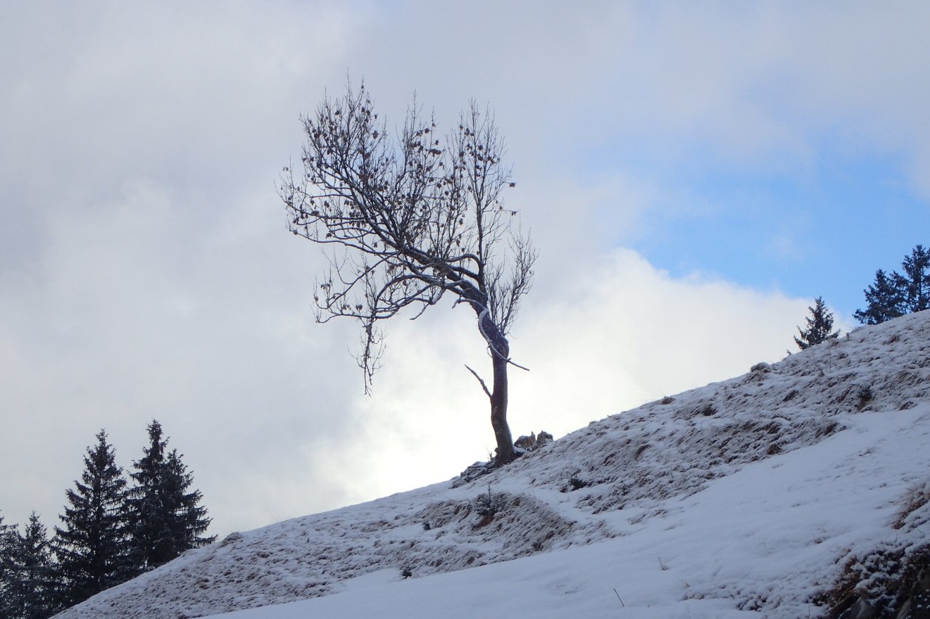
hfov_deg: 19.5
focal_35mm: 105
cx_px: 464
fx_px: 2712
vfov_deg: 13.0
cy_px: 330
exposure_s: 1/320
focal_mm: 18
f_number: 6.3
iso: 100
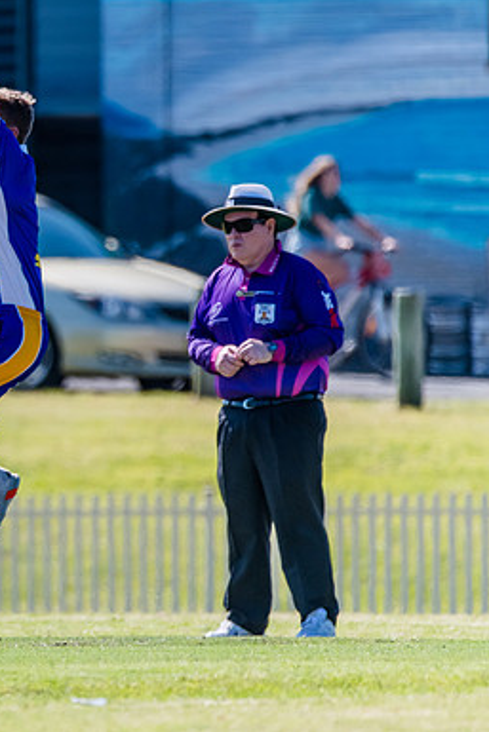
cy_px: 337
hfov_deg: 1.4
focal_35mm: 1018
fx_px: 20722
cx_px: -102
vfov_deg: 2.0
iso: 640
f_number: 6.3
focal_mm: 600
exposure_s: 1/2000
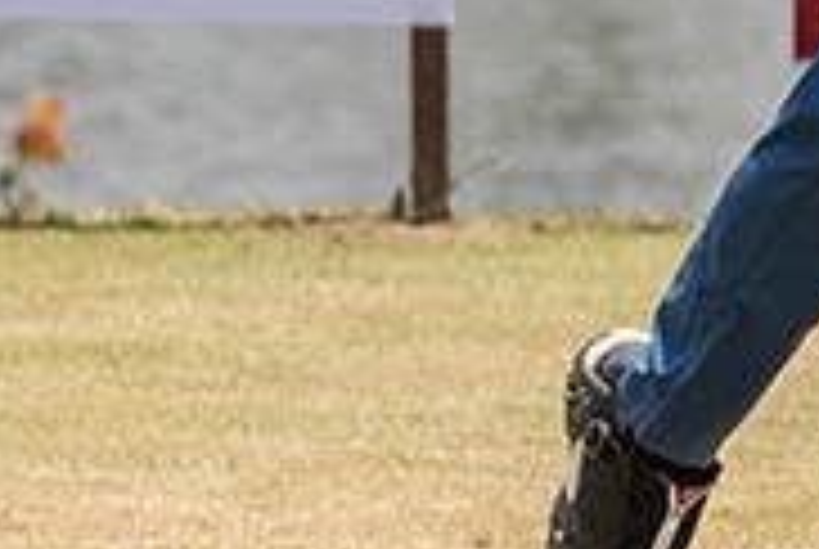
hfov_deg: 3.5
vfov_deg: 2.4
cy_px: -621
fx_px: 13194
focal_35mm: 579
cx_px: 1390
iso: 720
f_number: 3.5
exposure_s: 1/5000
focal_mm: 110
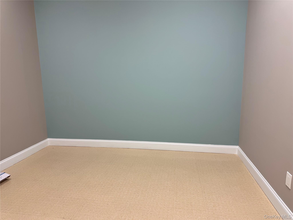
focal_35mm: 24
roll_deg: +0.8
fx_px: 203
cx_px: 146
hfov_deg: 71.6
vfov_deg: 56.8
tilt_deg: -10.3
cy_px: 110
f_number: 1.78
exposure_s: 1/120
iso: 80
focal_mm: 6.76
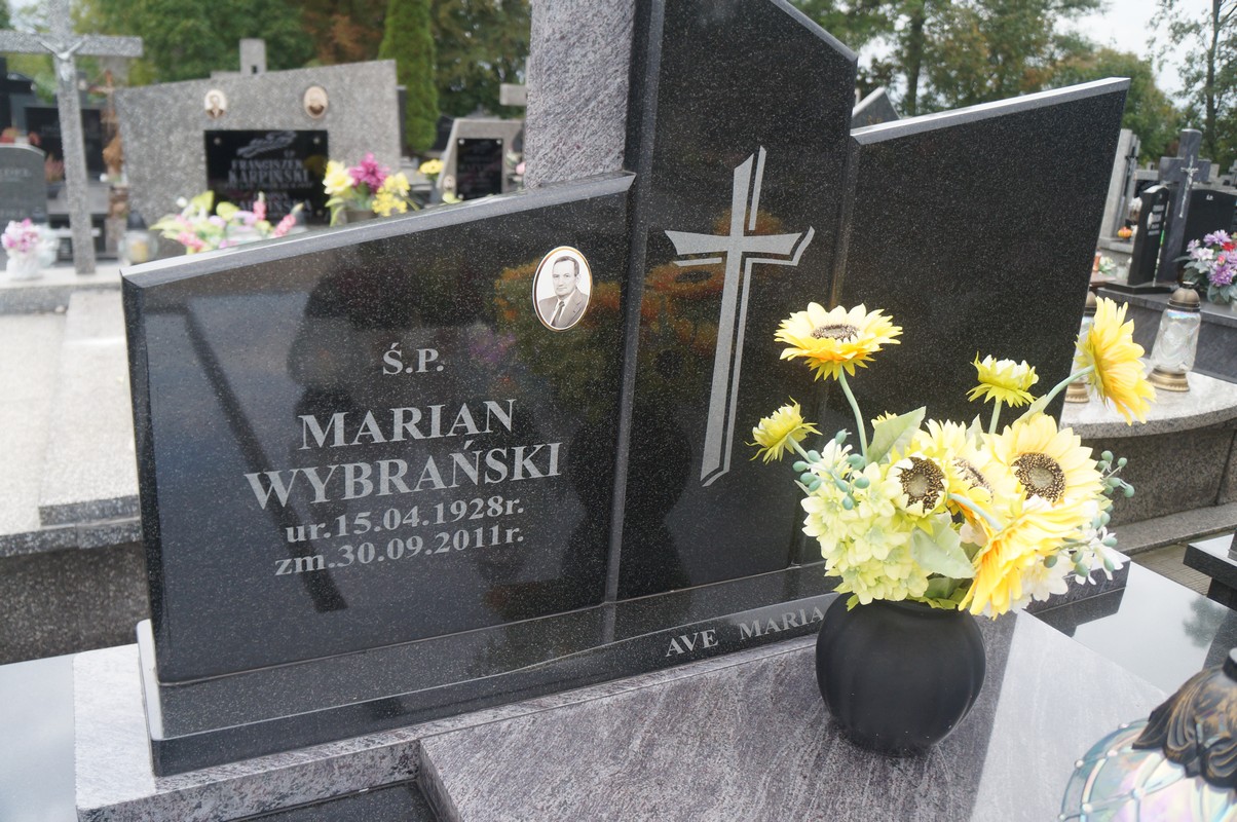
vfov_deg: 45.6
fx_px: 978
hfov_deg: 64.6
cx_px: 618
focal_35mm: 28
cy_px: 411
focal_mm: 19
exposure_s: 1/60
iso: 320
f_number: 4
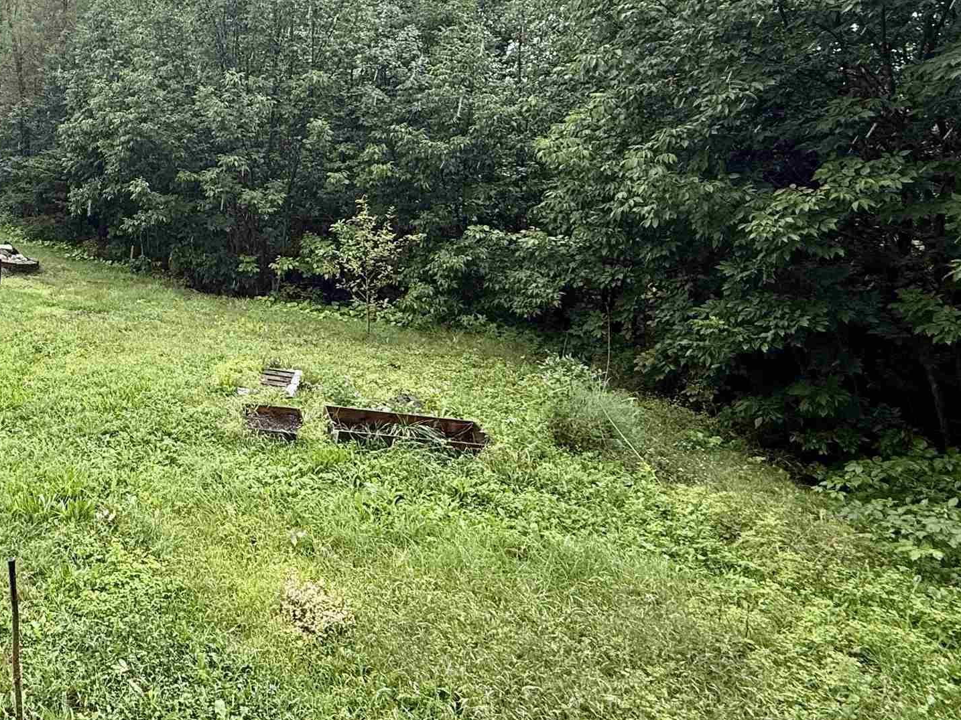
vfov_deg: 45.2
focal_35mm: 30
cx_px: 76
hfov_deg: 52.0
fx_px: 833
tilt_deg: -3.3
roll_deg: -0.6
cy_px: 182
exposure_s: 1/424
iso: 64
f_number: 2.2
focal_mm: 2.22
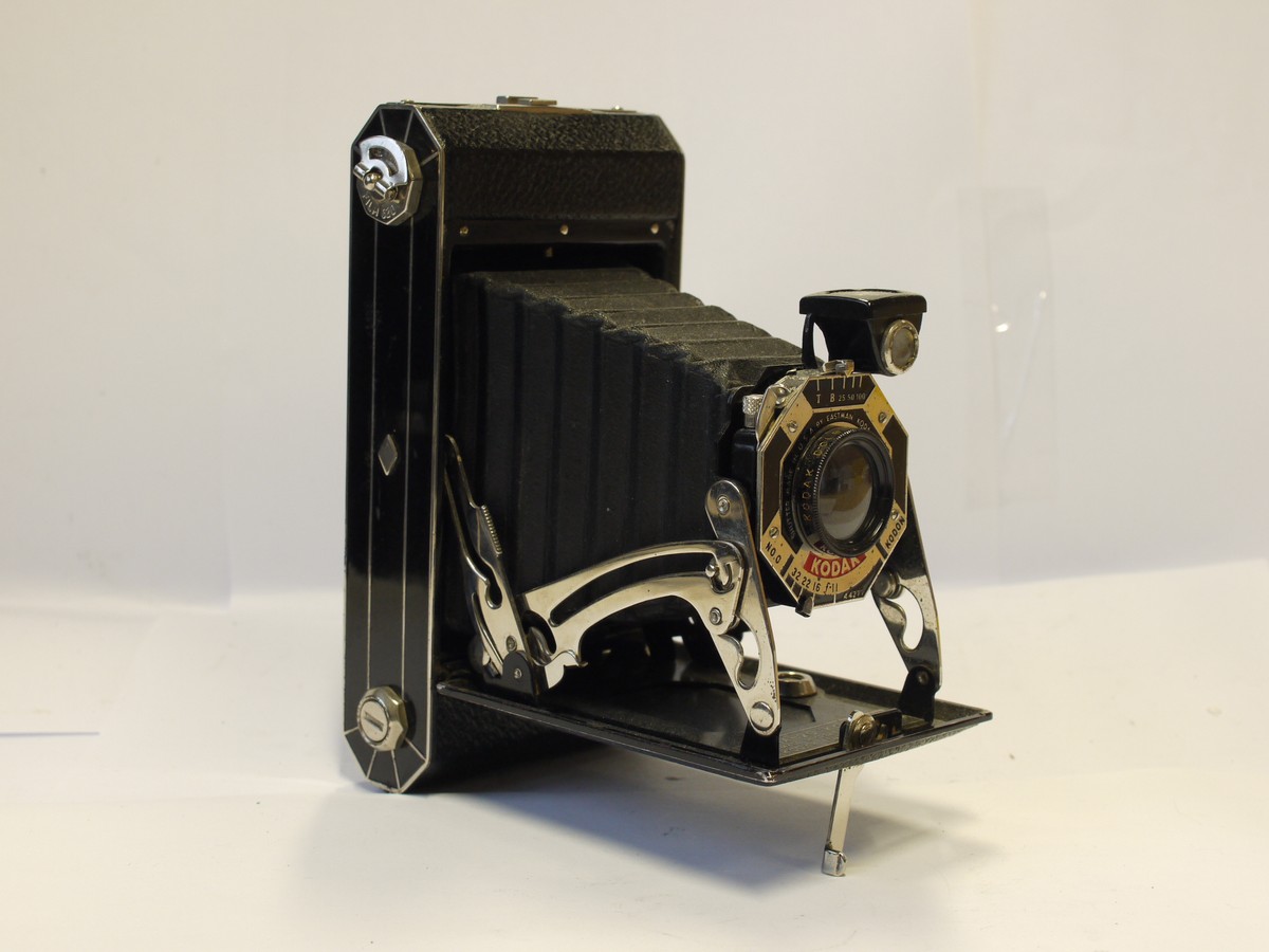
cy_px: 476
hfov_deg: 32.2
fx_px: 2200
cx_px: 634
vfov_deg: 24.4
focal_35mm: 60
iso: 400
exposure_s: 1/20
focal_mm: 30
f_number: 7.1
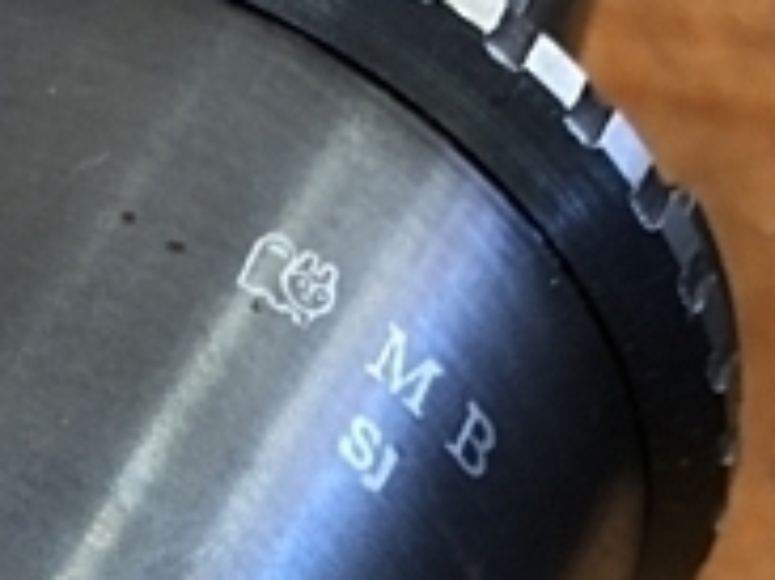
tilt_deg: -55.5
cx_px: -144
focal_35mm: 98
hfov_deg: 19.0
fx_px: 2193
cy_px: 792
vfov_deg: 14.3
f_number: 1.8
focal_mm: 3.99
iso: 50
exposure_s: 1/15
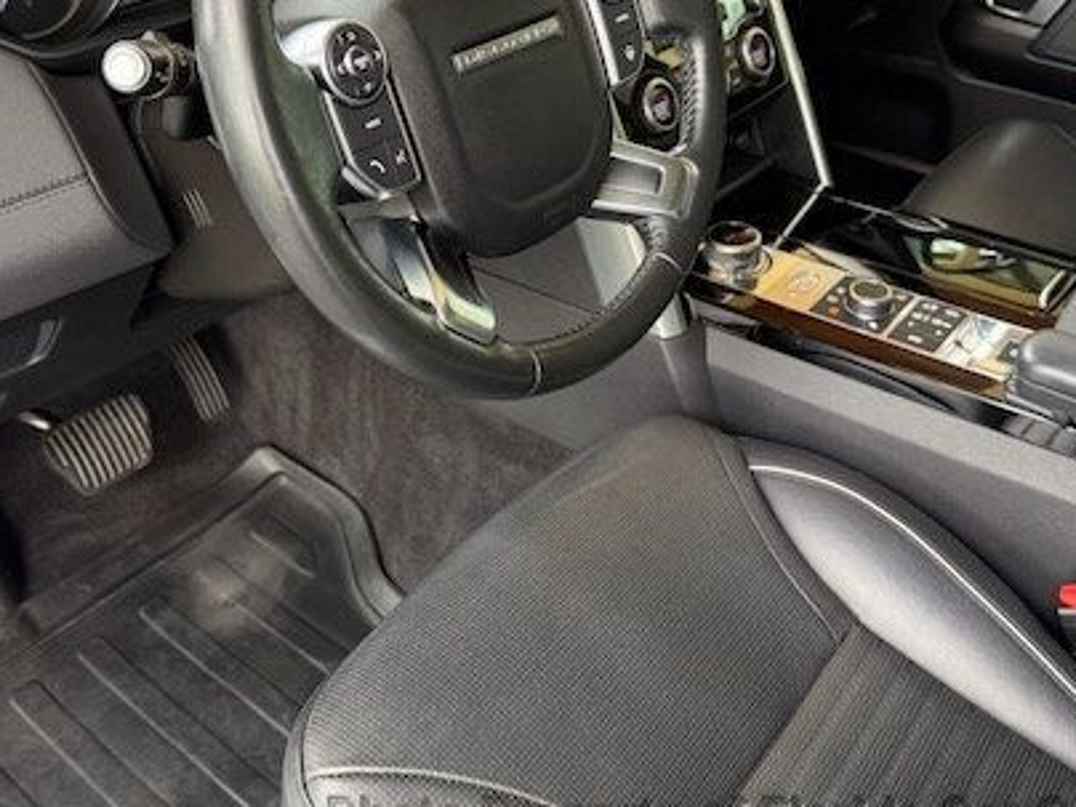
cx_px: 509
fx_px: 1181
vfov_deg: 37.1
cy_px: 234
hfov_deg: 49.0
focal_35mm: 38
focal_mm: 6.76
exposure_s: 1/107
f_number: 1.78
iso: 200
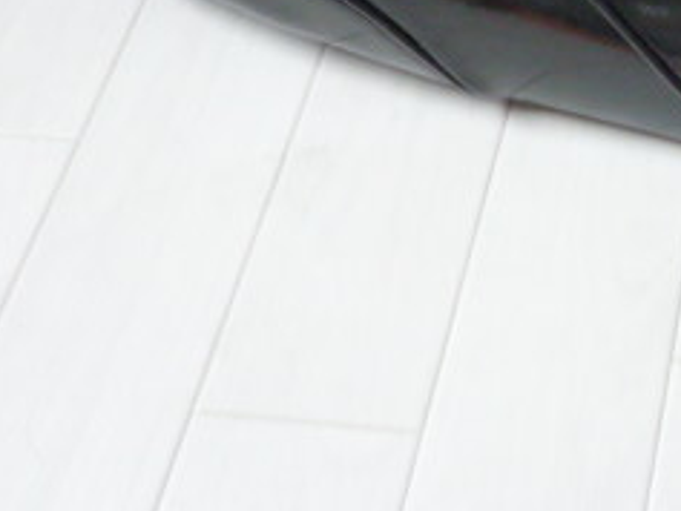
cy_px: -86
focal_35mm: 89
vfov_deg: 16.0
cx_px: 853
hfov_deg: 20.4
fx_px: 1752
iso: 320
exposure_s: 1/30
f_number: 2.8
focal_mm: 4.4
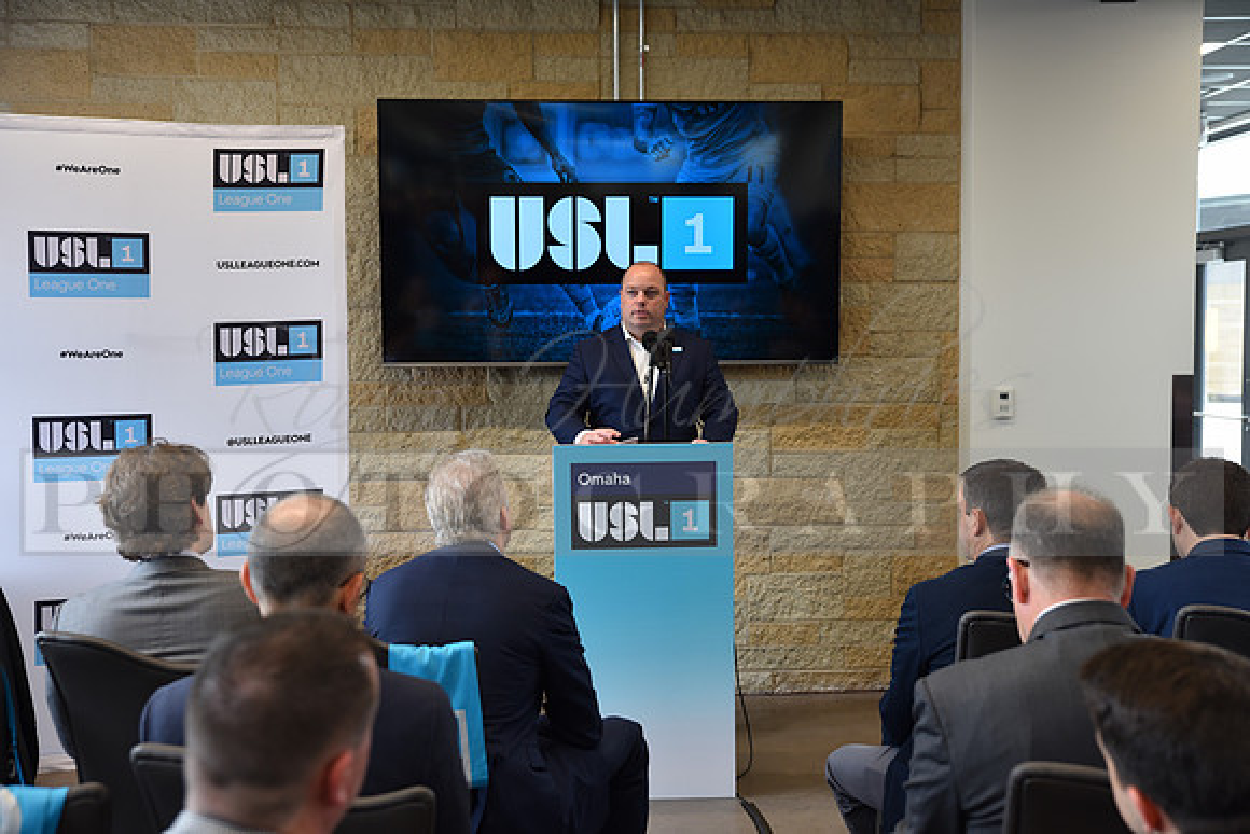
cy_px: 417
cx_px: 625
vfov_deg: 29.9
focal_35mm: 45
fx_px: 1563
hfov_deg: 43.6
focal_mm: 45
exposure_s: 1/60
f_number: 3.5
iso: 400
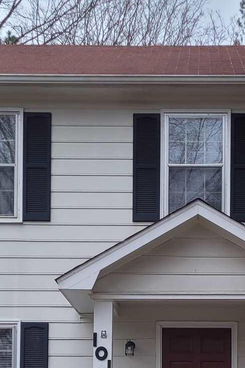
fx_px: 867
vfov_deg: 22.0
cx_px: 192
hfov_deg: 16.0
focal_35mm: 85
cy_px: 447
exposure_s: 1/120
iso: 80
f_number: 1.8
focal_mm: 5.4
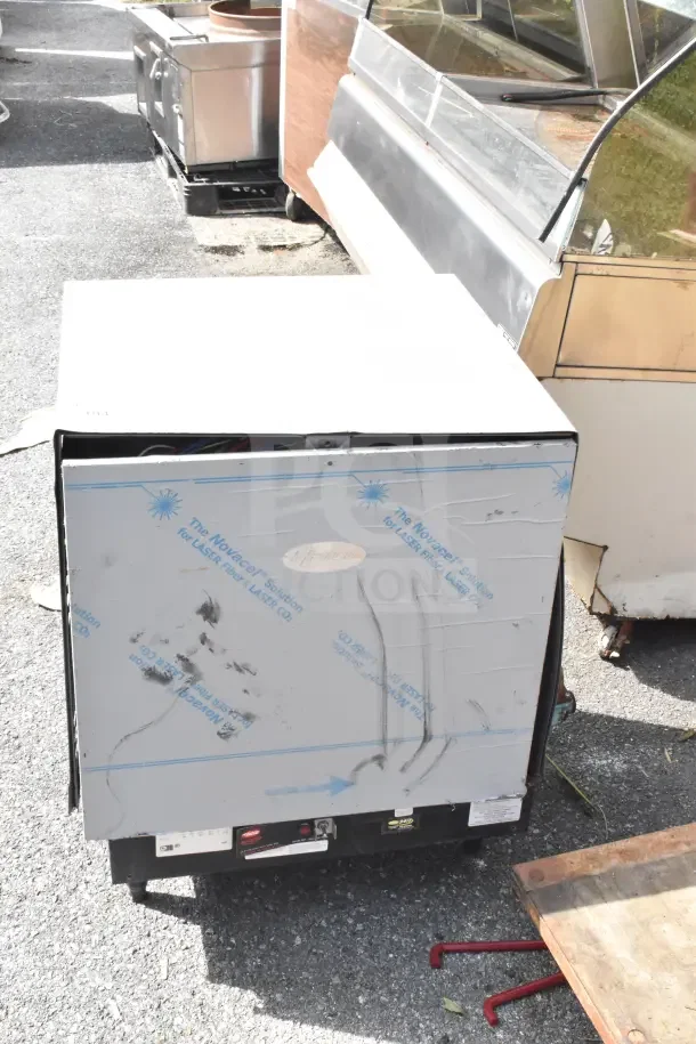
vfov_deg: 46.4
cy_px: 522
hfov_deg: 31.9
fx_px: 1218
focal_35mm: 42
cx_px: 348
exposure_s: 1/1000
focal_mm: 28
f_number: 16
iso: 6400
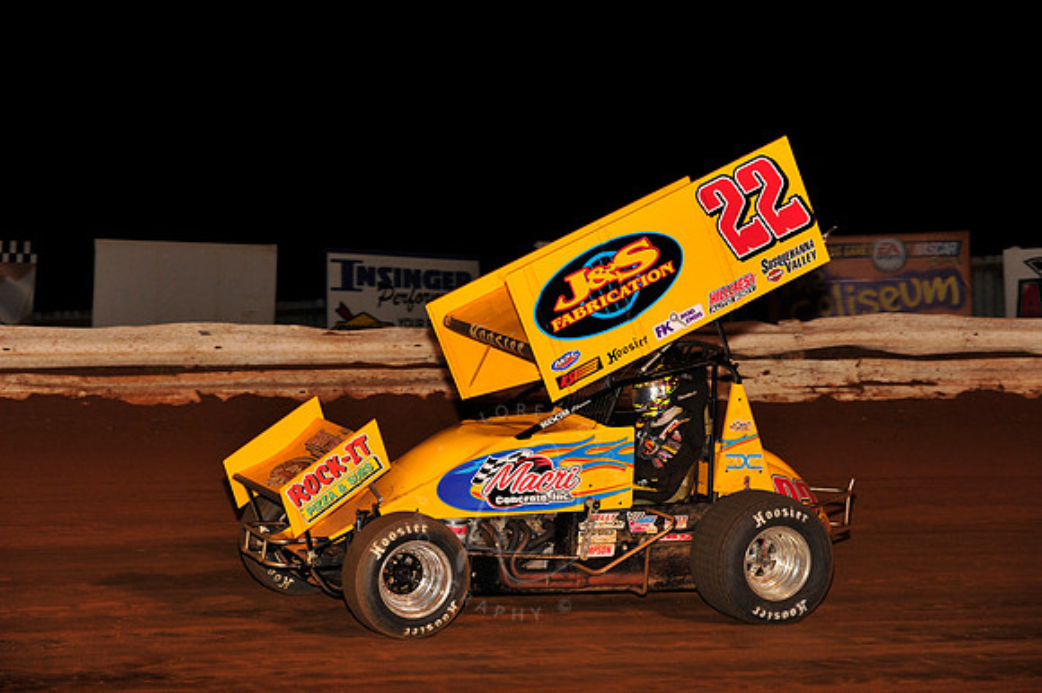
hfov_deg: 18.3
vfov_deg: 12.2
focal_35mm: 112
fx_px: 3240
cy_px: 346
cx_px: 521
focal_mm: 112
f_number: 6.3
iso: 1000
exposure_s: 1/320
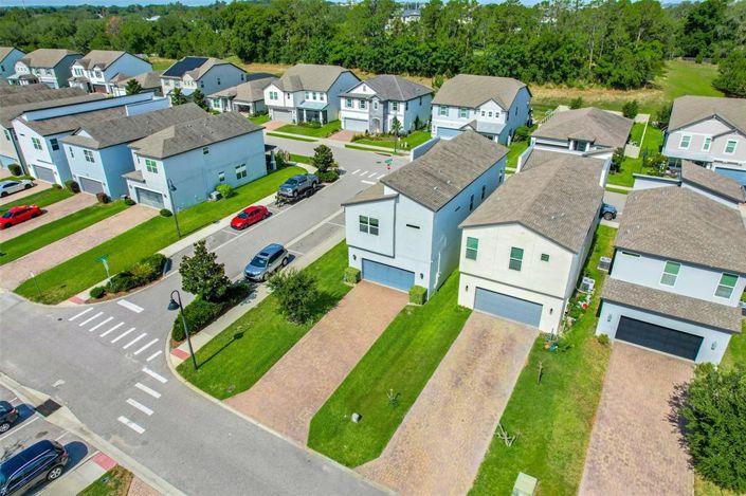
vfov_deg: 57.2
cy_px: 248
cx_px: 373
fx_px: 456
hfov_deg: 78.6
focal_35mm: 22
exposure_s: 1/640
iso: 130
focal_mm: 8.38
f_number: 2.8
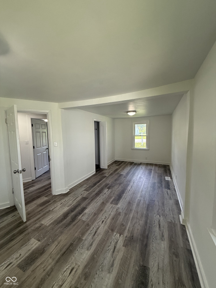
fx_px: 117
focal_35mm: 14
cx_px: 108
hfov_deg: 85.7
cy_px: 144
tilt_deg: -3.8
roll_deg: -0.1
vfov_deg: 102.1
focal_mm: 2.22
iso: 125
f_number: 2.2
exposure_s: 1/99
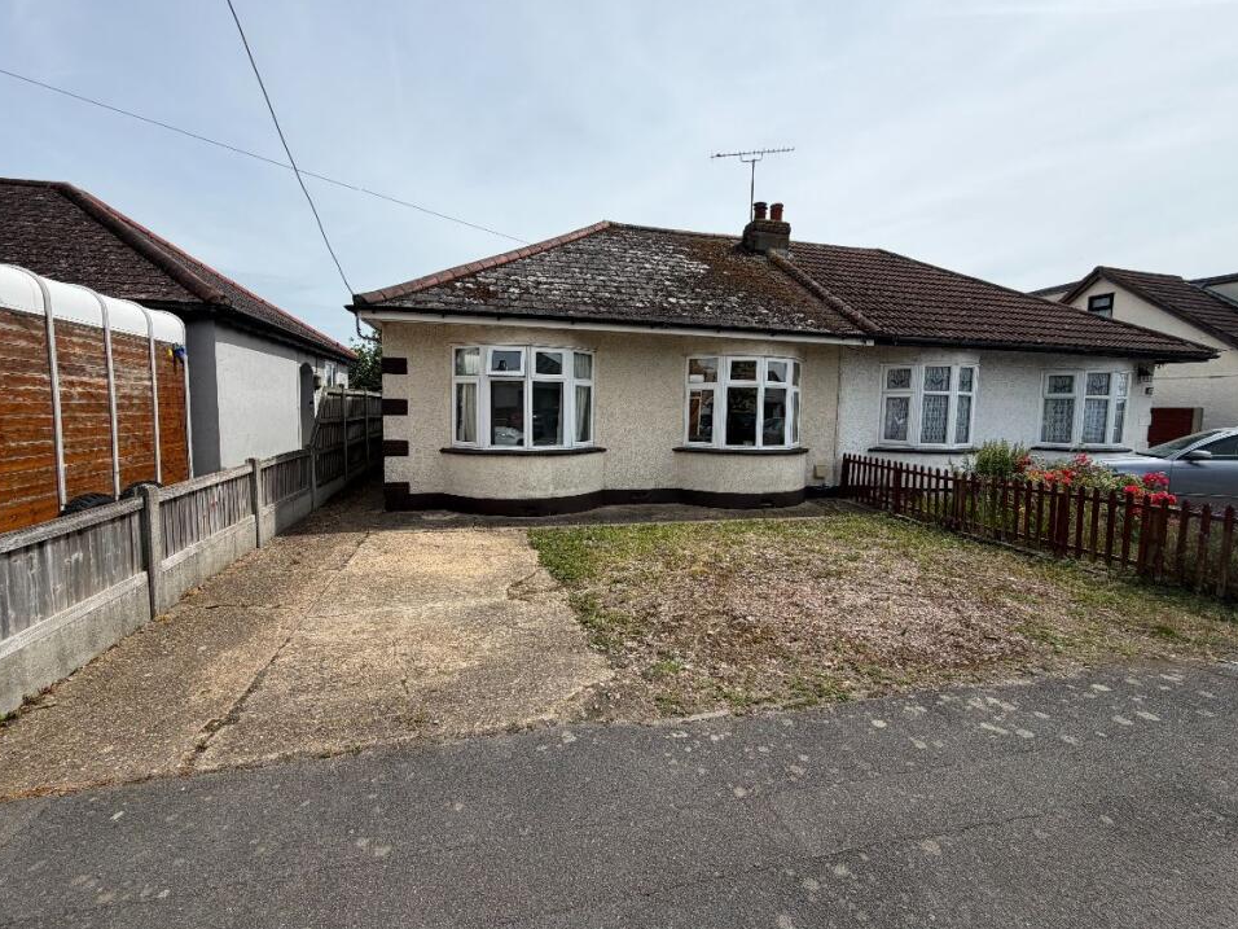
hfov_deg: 98.2
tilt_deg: -3.9
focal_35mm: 15
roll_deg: +0.0
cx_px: 610
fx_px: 536
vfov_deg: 81.7
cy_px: 450
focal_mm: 2.22
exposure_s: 1/1167
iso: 20
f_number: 2.2
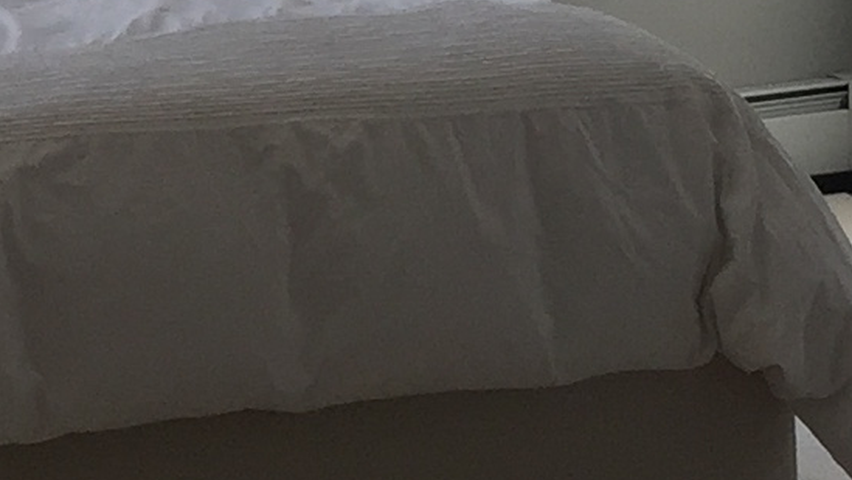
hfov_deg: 11.3
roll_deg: +1.6
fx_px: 4248
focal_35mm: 188
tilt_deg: -4.3
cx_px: -28
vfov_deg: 6.4
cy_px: -256
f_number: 2.2
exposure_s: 1/120
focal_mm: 4.15
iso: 50
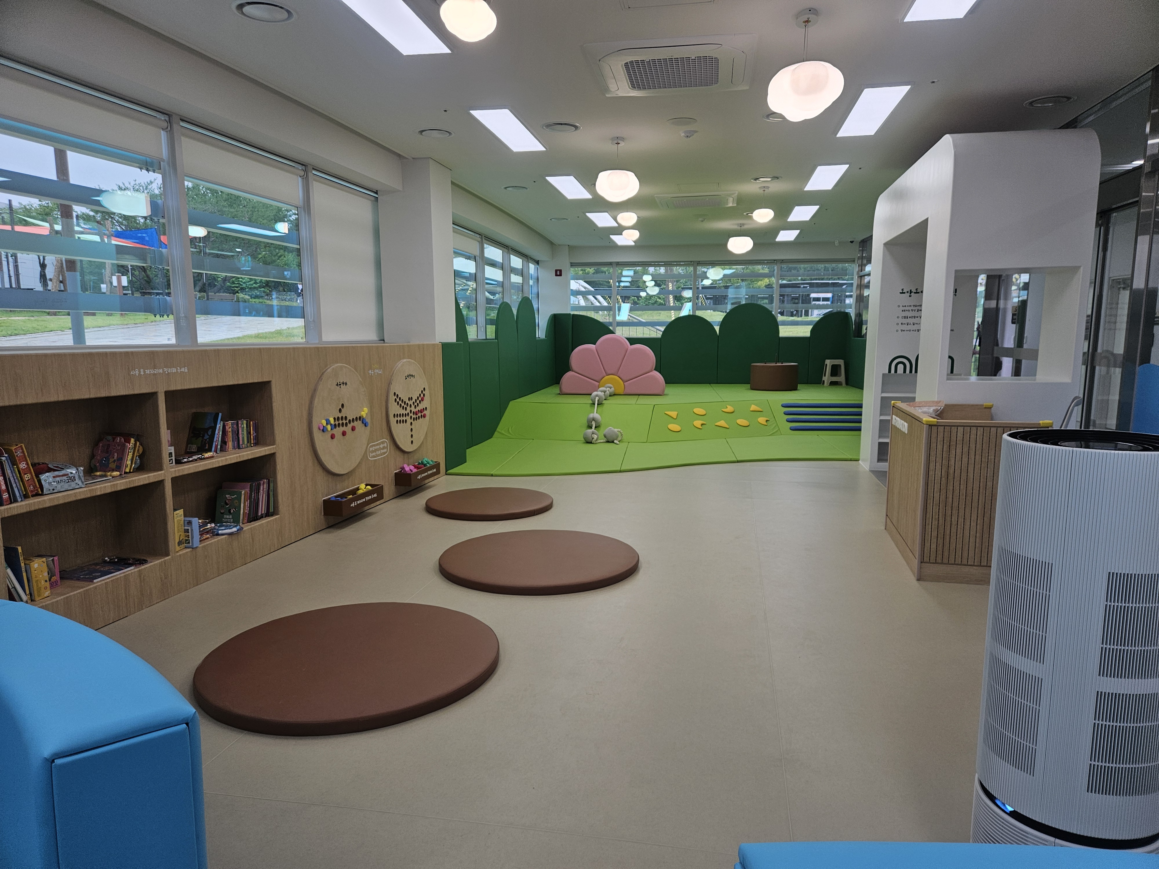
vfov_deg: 58.9
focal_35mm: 23
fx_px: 770
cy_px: 434
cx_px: 580
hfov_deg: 73.9
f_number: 1.8
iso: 50
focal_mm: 5.4
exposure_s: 1/207
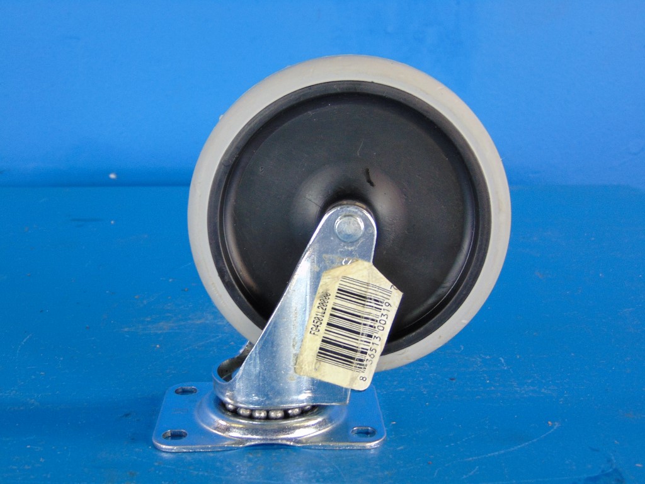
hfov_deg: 38.2
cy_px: 242
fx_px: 932
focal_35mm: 50
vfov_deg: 29.1
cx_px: 322
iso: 100
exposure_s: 1/30
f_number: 3.5
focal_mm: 9
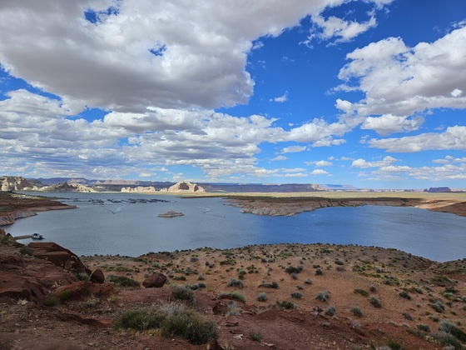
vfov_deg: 58.9
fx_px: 310
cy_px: 175
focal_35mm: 23
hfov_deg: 73.9
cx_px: 233
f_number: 1.8
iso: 25
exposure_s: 1/5000
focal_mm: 5.4
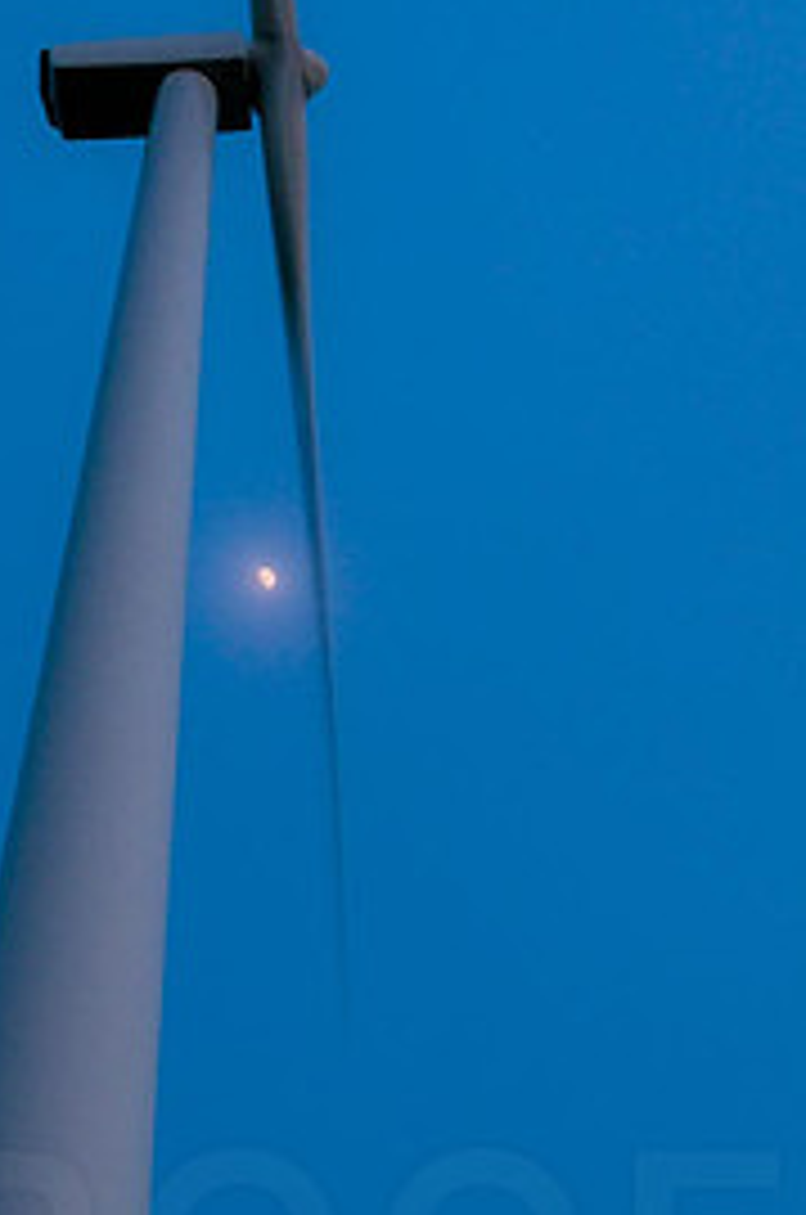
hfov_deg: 22.4
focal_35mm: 60
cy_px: 378
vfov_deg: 33.1
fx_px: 2023
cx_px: 223
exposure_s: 3
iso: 200
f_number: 13
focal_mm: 24
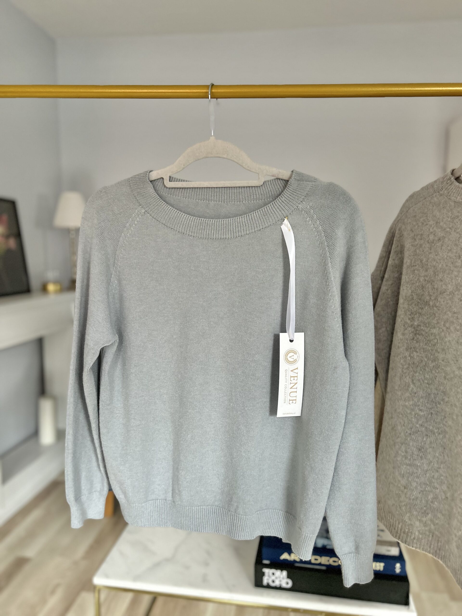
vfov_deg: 67.3
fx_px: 463
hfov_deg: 53.1
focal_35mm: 26
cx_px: 231
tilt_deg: -6.8
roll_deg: -0.1
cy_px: 308
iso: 250
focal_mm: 5.7
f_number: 1.5
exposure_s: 1/60
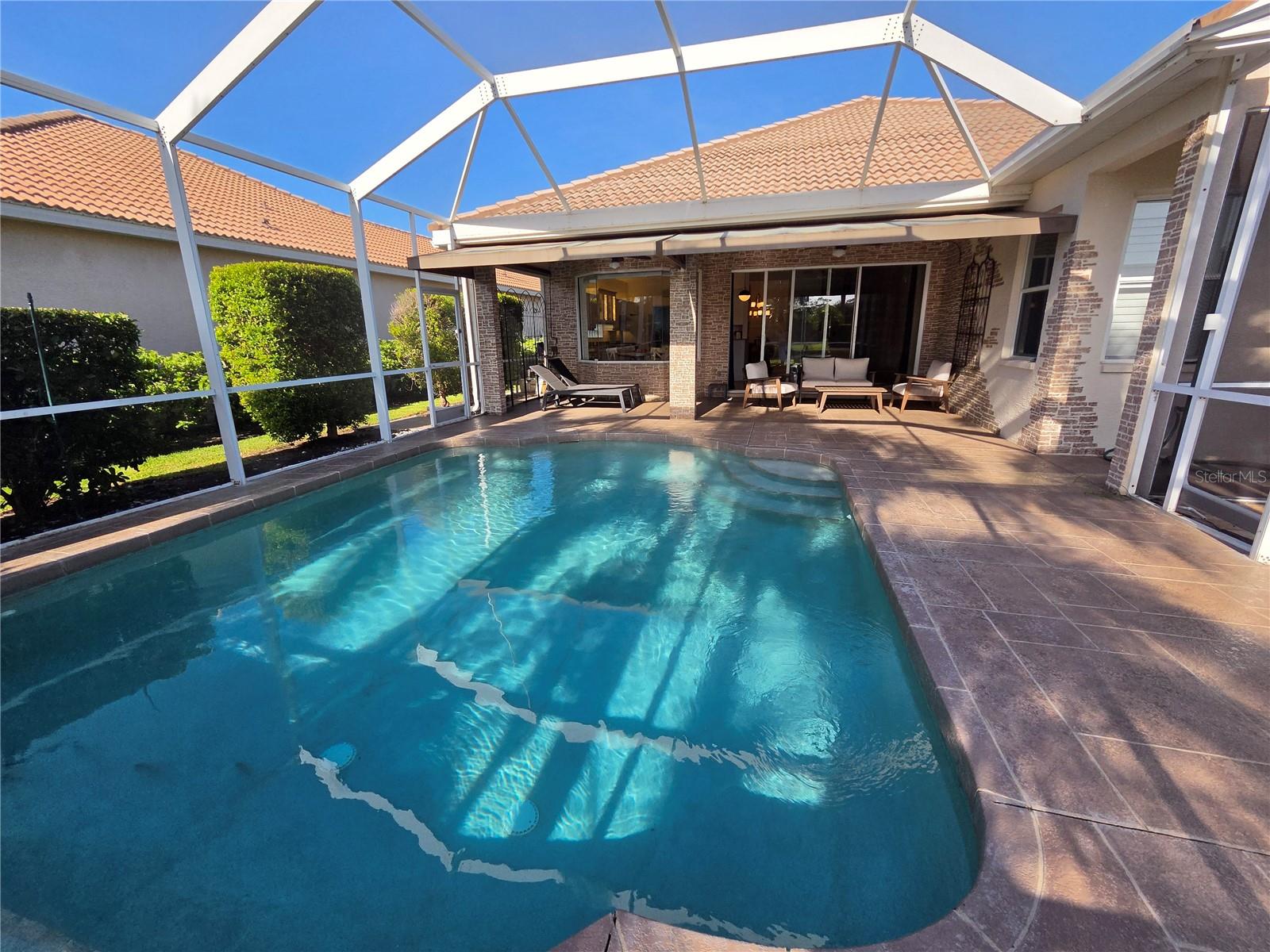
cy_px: 476
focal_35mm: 13
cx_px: 635
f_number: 2.2
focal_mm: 2.2
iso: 100
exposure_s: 1/1461
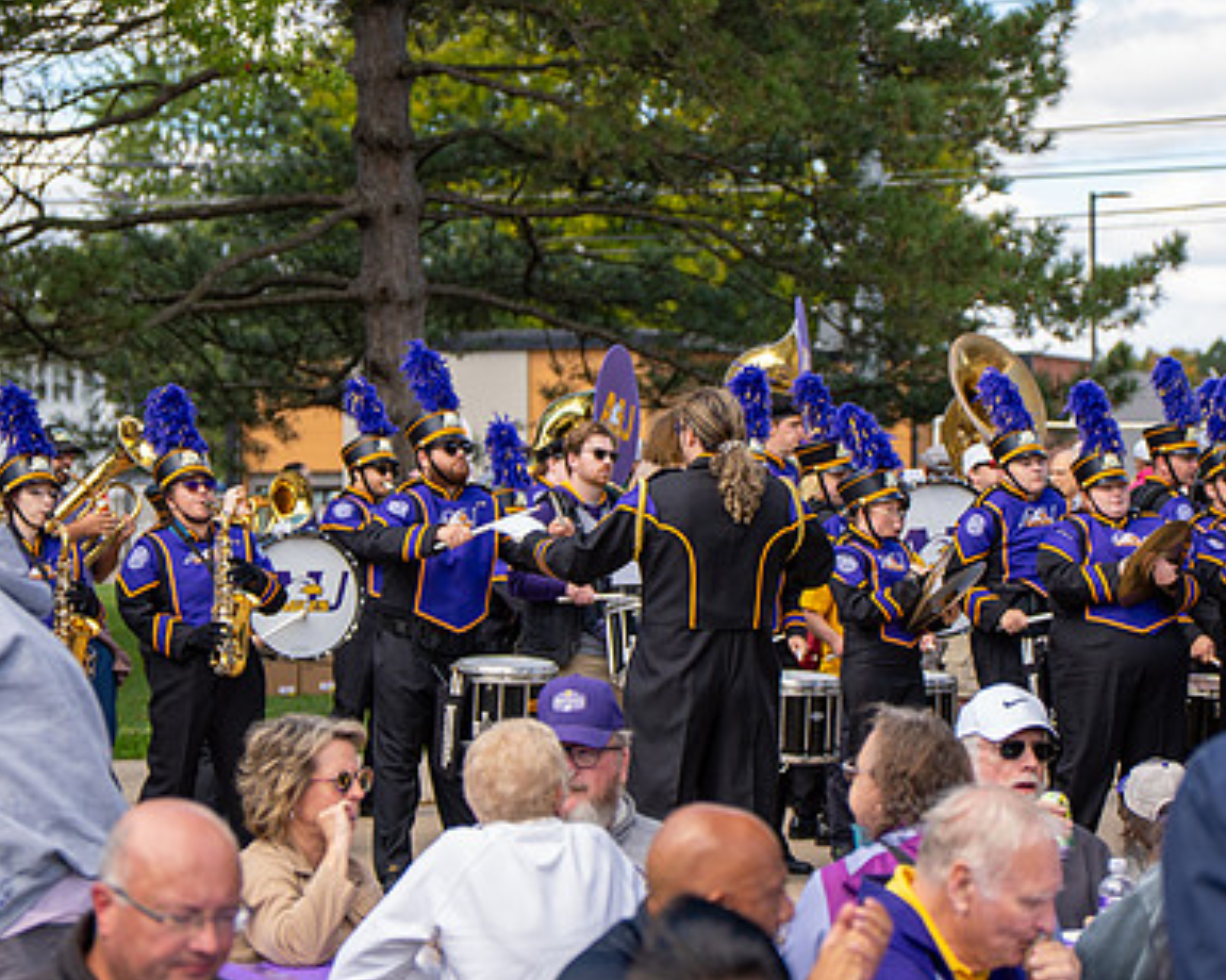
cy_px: 519
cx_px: 722
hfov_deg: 12.9
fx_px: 5405
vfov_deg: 10.4
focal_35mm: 149
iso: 100
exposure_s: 1/500
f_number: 2.8
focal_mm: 70
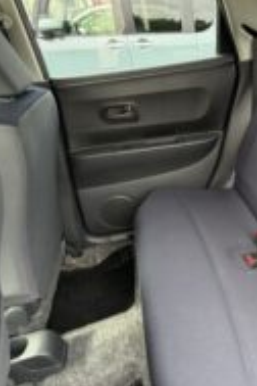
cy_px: 232
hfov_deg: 40.5
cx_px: 269
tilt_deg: -34.1
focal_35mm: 27
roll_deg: -1.2
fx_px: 289
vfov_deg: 66.7
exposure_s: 1/121
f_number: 2.2
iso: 320
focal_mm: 2.22
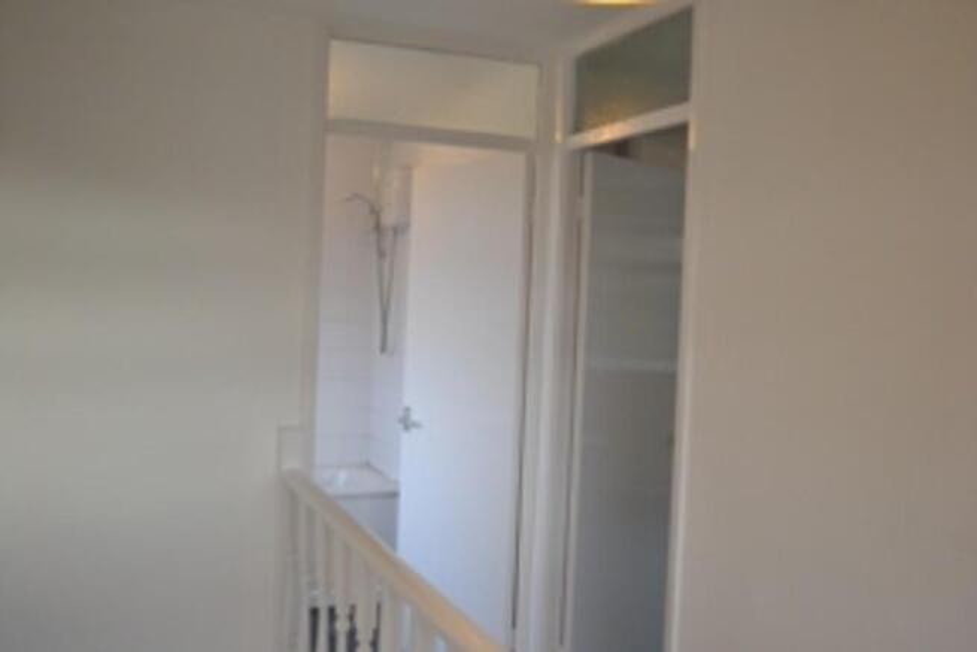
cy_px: 326
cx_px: 488
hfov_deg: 53.1
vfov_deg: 36.9
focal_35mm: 36
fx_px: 977
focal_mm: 24
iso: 400
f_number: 4.5
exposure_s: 1/80
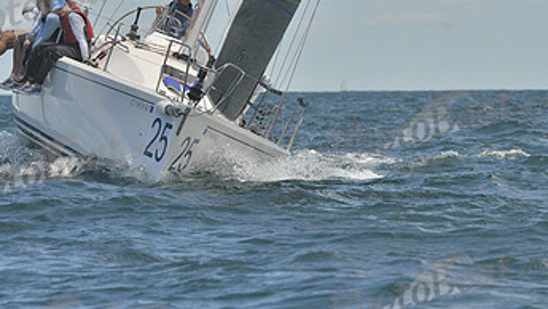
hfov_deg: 3.6
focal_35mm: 600
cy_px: 63
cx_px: 249
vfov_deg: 2.0
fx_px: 8724
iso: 280
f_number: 9
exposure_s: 1/800
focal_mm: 340
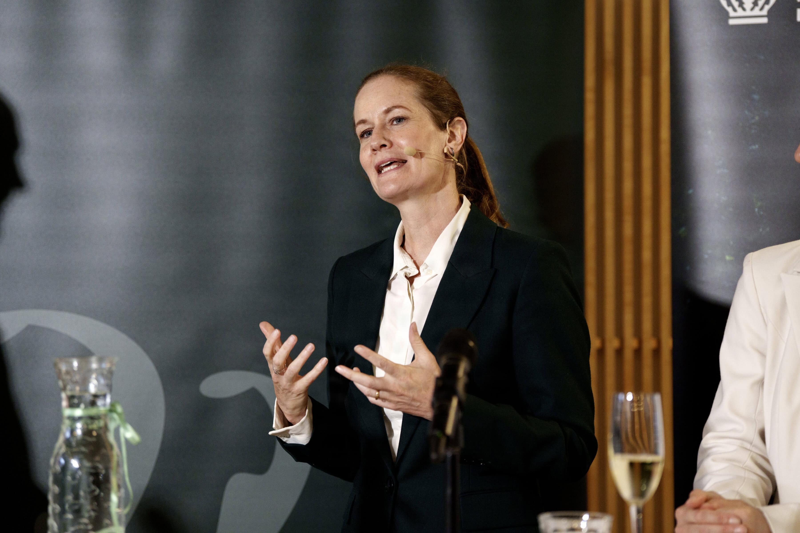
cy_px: 266
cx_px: 400
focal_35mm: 102
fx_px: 2266
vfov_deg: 13.4
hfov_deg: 20.0
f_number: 3.2
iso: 3200
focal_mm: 102
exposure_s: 1/320
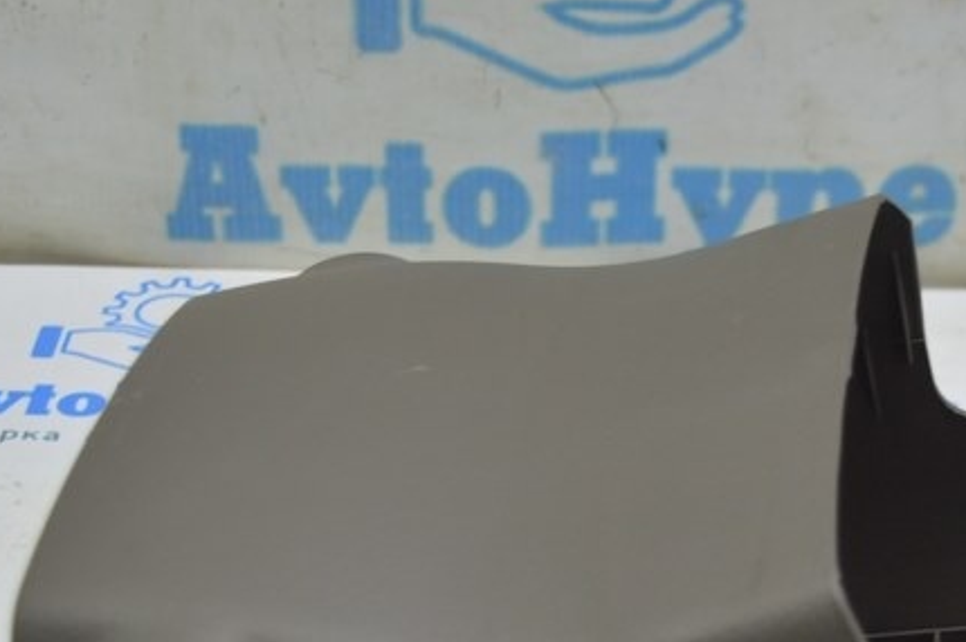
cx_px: 582
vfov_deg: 13.6
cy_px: 544
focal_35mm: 100
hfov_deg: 20.4
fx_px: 2681
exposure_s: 1/50
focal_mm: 28
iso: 400
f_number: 4.2
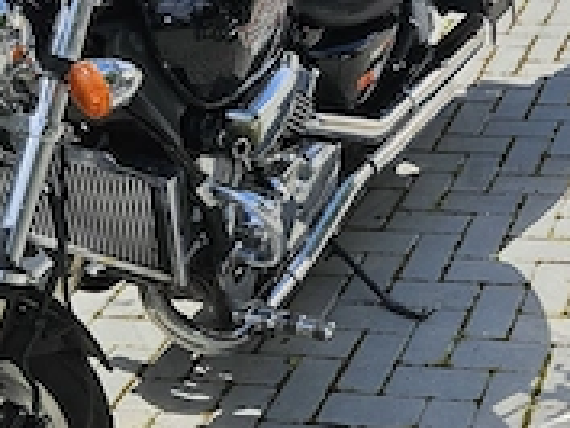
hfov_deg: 24.0
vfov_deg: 18.9
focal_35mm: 78
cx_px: 560
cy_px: 235
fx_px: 1285
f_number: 1.8
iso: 25
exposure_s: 1/1751
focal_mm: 5.4
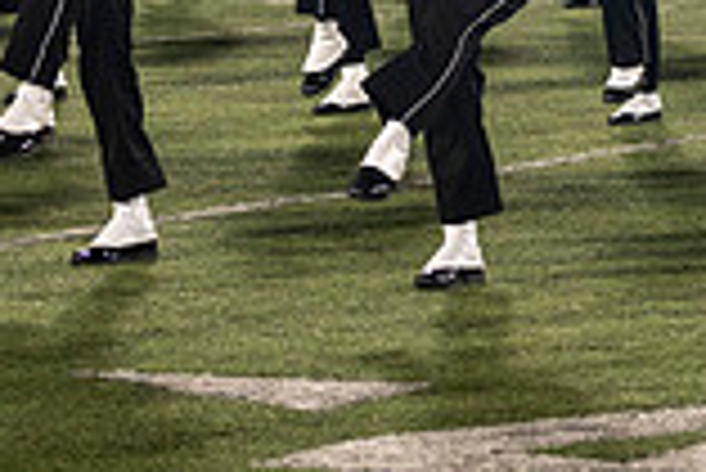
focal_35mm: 258
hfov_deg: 7.8
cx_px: 1192
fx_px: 5064
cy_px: -103
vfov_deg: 5.3
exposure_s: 1/500
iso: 1000
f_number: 2.8
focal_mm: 70
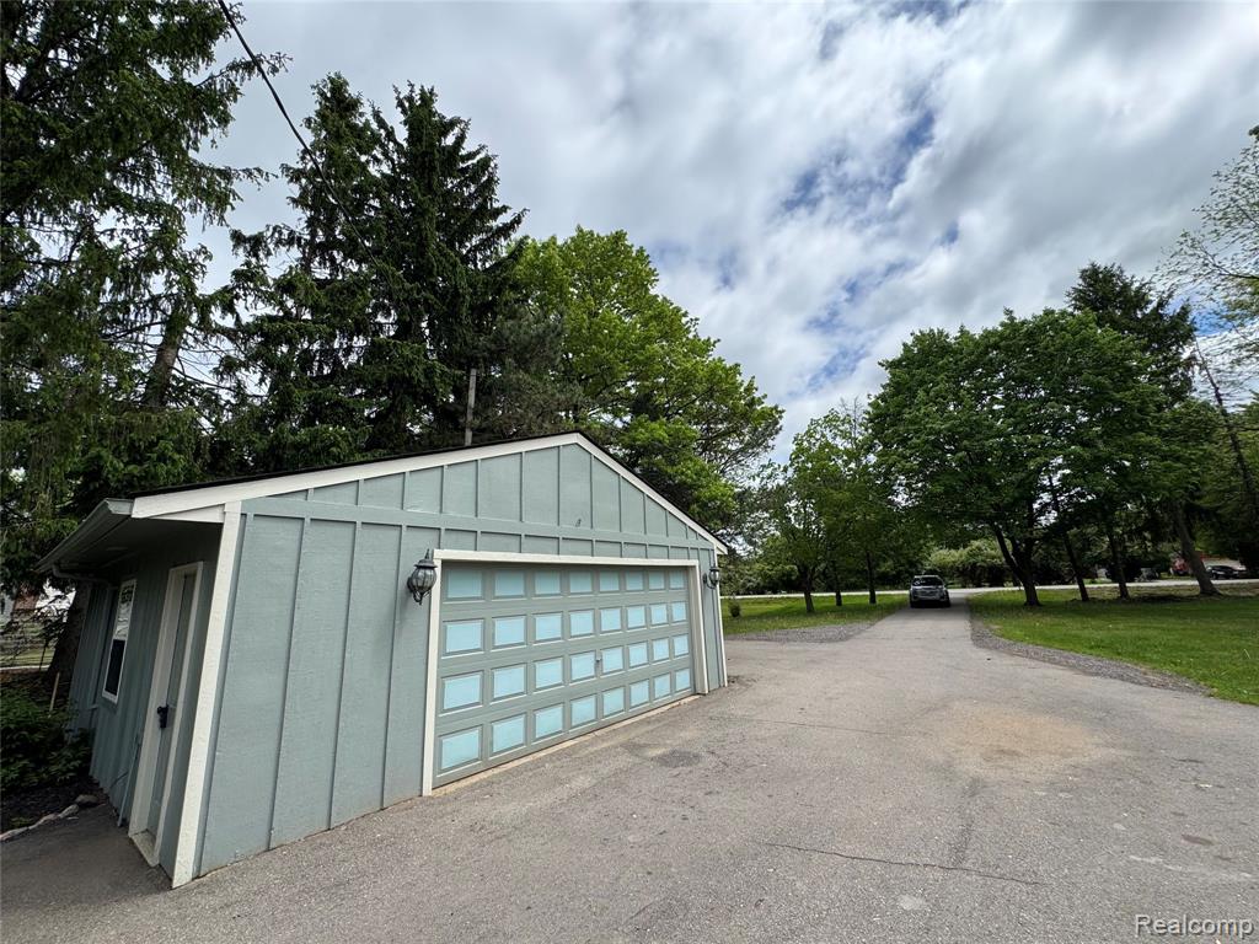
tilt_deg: +13.6
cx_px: 630
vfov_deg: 85.7
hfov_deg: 102.1
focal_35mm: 14
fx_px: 509
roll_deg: +2.2
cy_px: 472
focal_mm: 2.22
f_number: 2.2
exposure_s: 1/1637
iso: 50
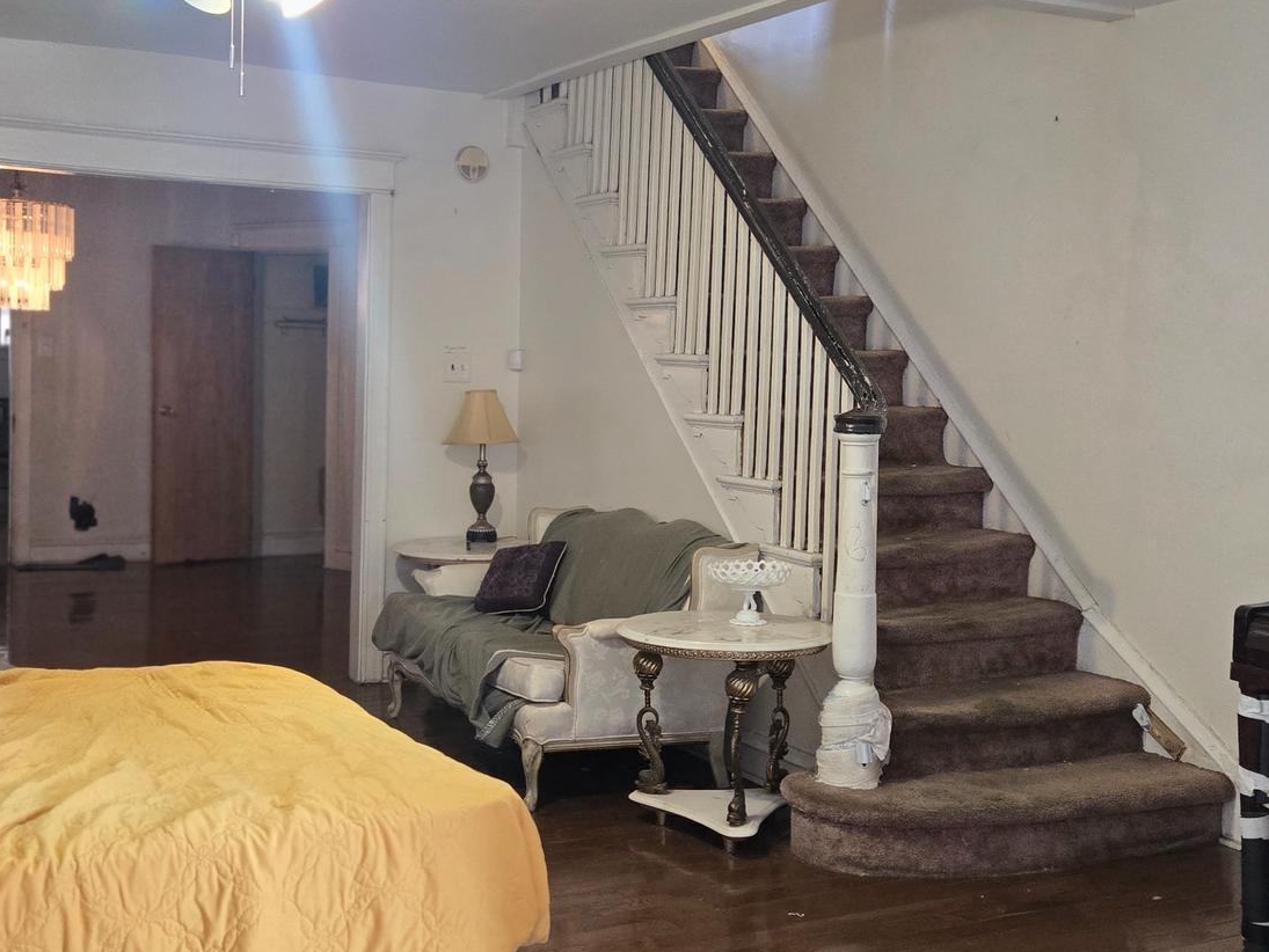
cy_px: 466
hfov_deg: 43.8
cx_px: 582
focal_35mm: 43
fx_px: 1577
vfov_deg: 33.6
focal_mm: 5.4
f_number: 1.8
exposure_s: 1/120
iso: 640
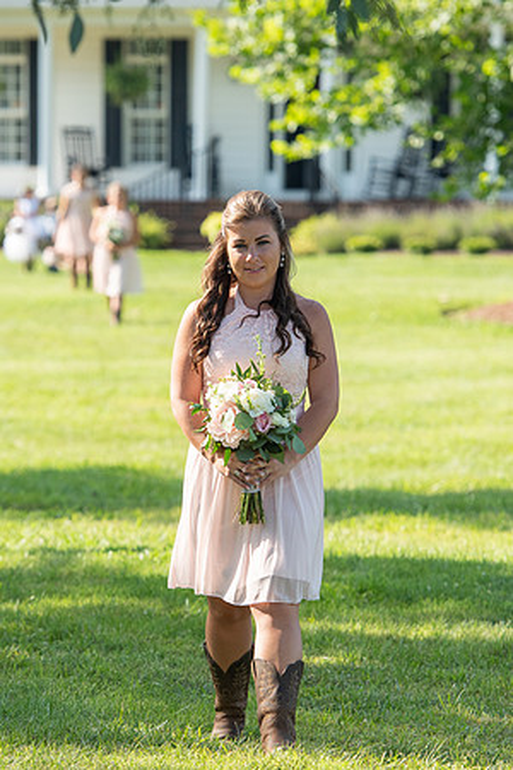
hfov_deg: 5.2
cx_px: 255
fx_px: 5608
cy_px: 462
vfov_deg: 7.8
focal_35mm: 262
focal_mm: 145
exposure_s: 1/1000
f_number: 4
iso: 320
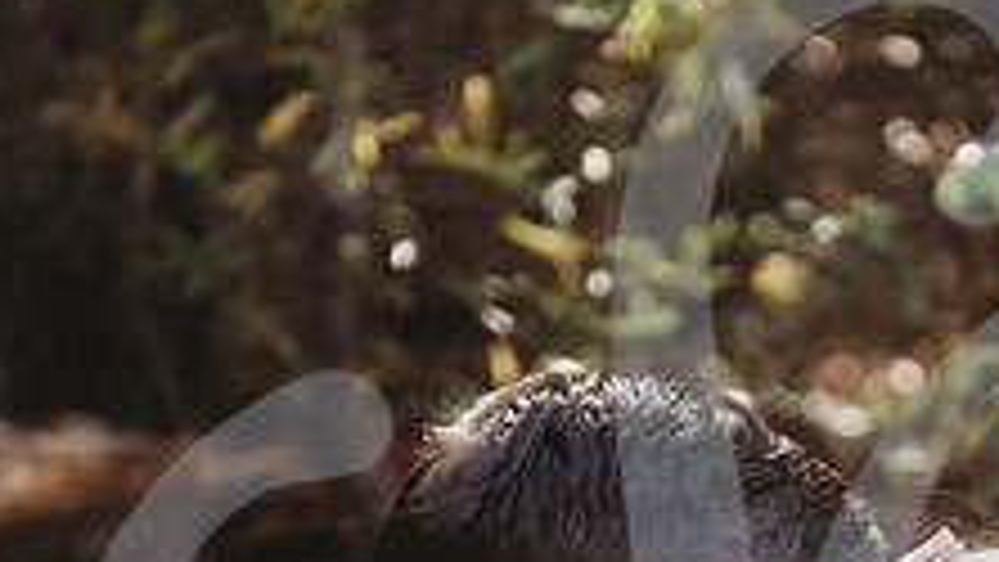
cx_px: 778
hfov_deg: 11.9
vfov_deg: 6.6
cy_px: 771
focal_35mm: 181
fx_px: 4796
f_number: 2.8
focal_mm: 66
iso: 100
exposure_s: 1/250
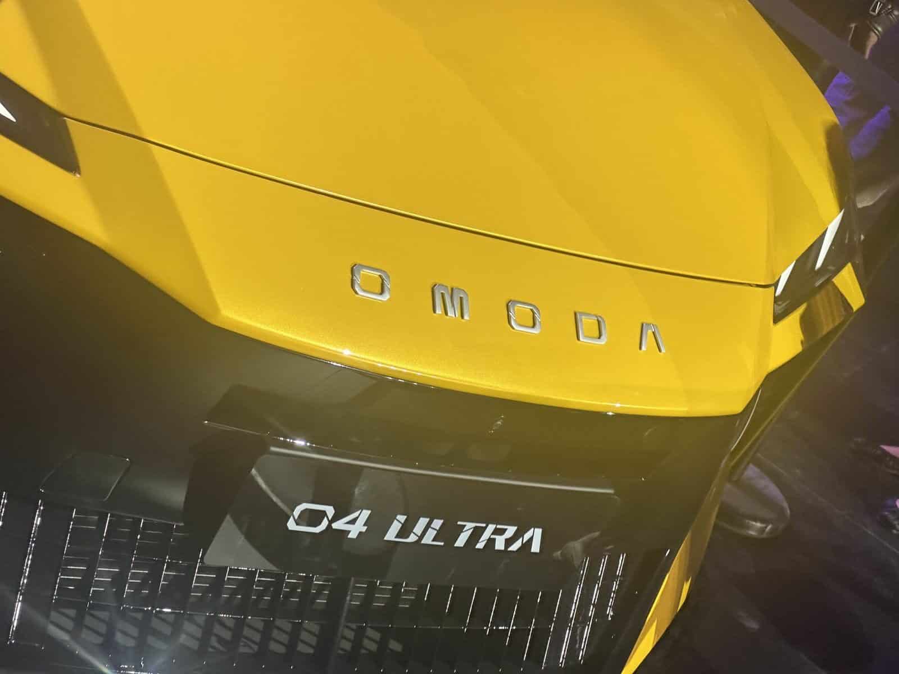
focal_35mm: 77
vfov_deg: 19.1
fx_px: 2000
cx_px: 450
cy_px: 337
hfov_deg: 25.3
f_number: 2.8
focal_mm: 9
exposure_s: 1/100
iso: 160
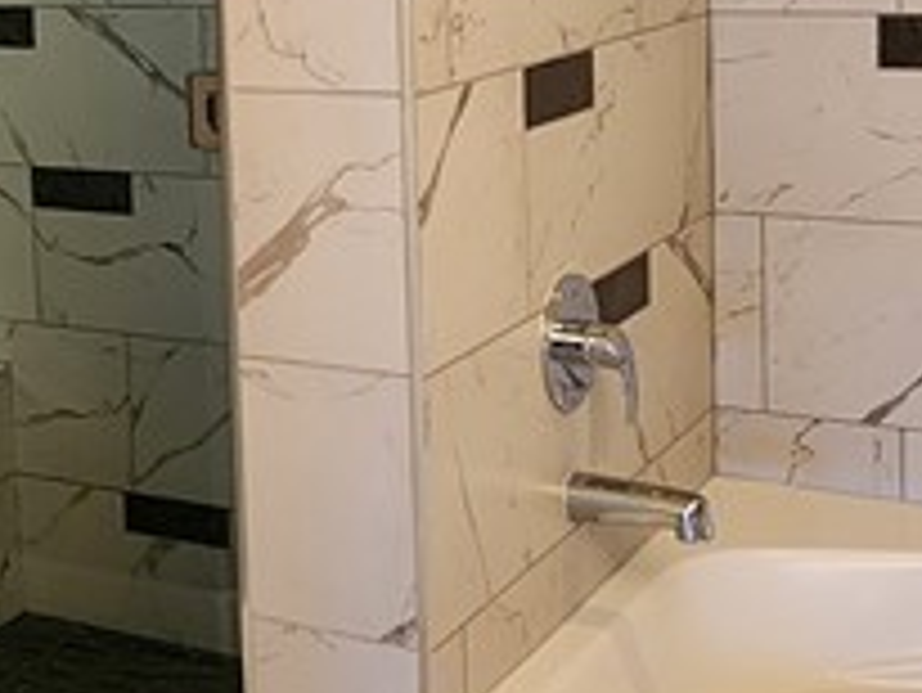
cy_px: 76
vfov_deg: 22.1
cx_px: 274
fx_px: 1732
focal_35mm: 65
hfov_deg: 29.5
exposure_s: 1/40
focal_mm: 2.2
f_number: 2.2
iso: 320
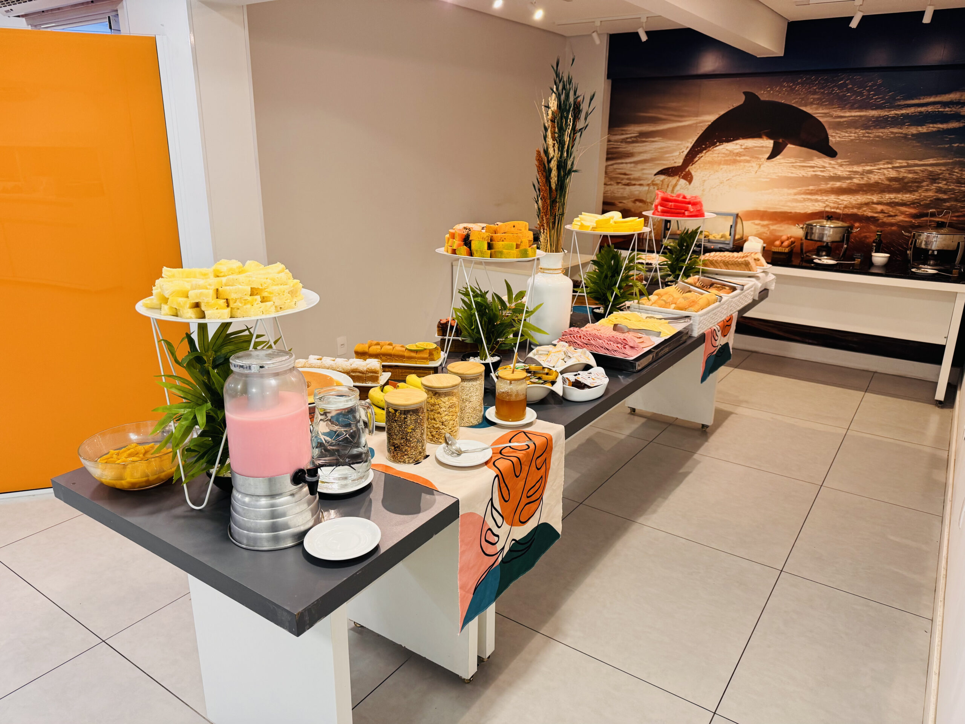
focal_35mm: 24
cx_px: 482
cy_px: 362
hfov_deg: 71.6
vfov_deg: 56.8
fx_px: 669
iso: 160
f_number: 1.78
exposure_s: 1/60
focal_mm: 6.76
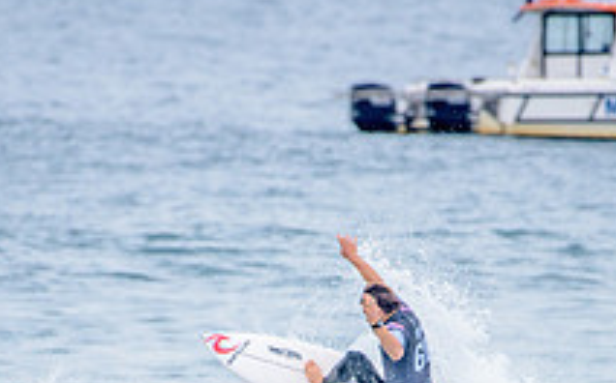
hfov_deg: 1.5
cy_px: 474
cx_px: 293
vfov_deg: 0.9
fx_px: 23394
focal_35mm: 1395
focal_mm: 500
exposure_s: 1/2000
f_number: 5.6
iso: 400
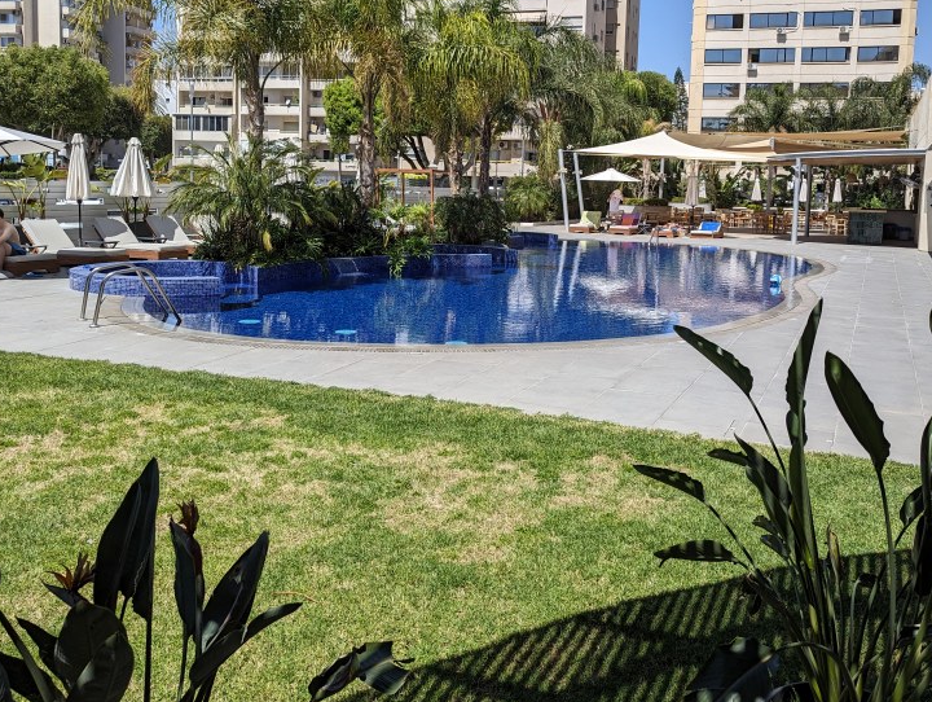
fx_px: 917
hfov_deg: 53.9
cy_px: 269
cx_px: 496
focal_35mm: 34
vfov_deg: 41.6
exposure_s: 1/2632
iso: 40
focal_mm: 6.81
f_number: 1.85
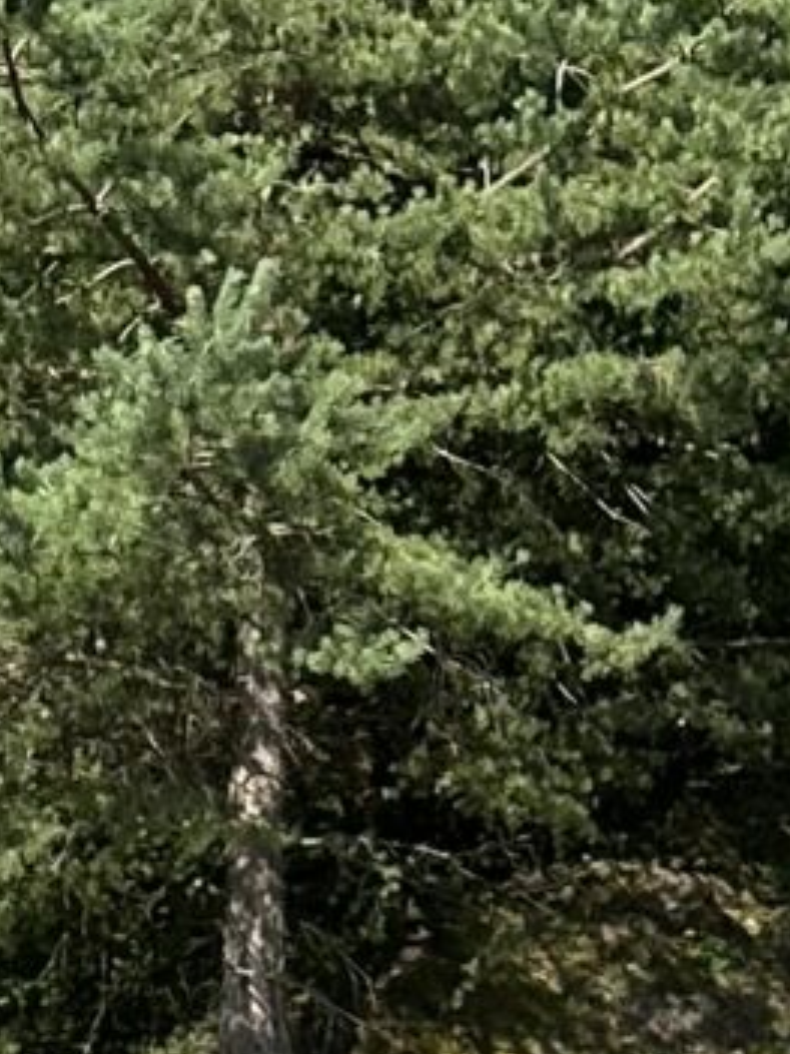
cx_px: -261
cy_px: 2784
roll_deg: +0.7
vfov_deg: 9.6
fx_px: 5328
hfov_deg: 8.4
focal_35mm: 175
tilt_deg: -11.1
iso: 80
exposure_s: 1/2469
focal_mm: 6.86
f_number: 1.78
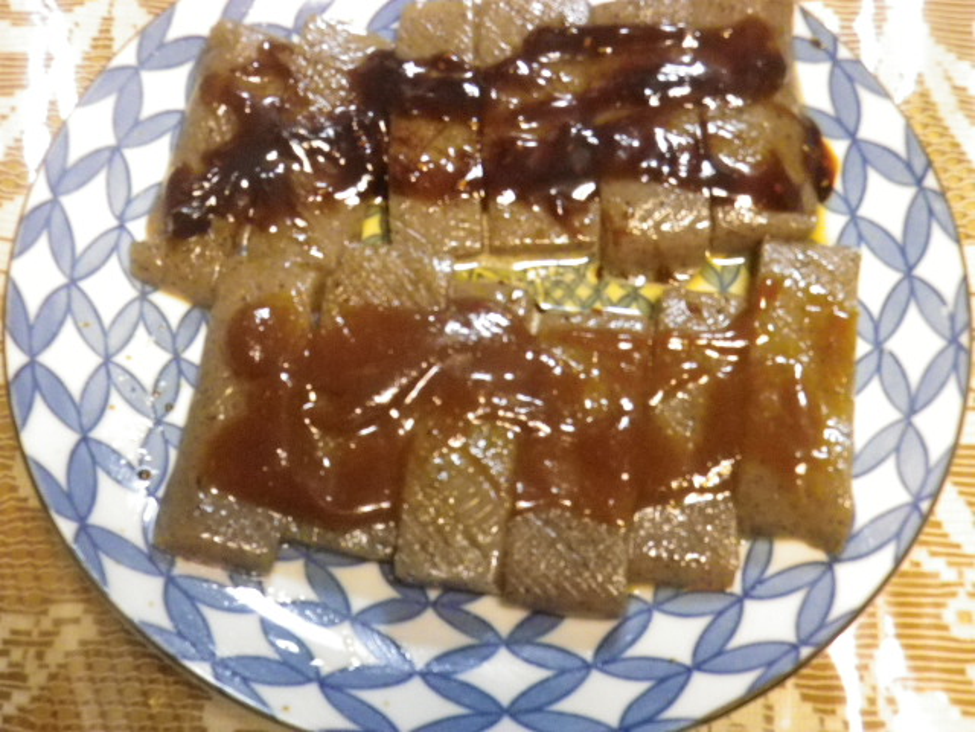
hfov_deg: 45.8
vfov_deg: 35.1
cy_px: 366
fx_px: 1155
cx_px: 488
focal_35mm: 41
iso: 800
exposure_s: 1/40
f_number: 3.9
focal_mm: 7.3
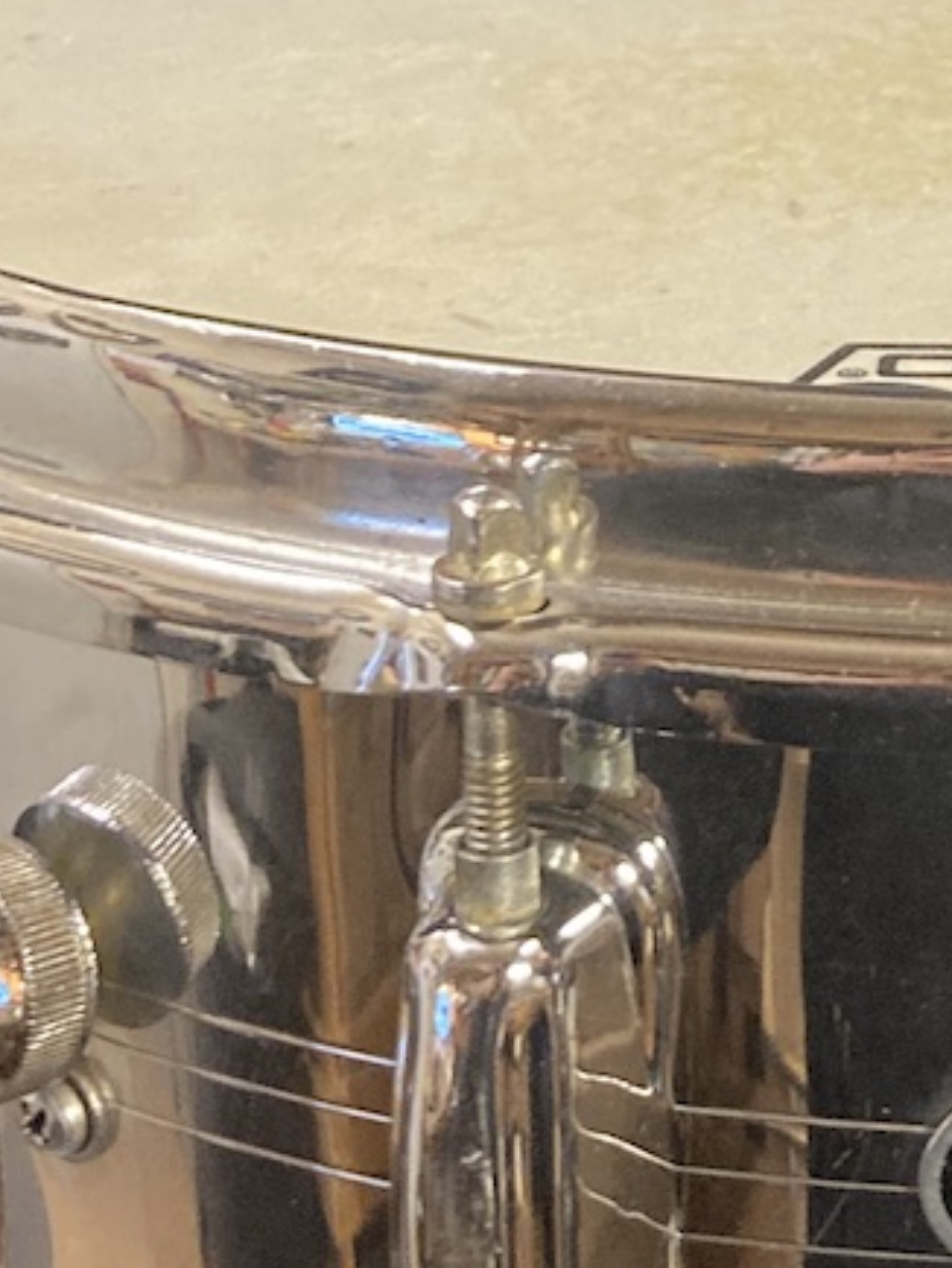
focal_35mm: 104
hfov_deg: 13.9
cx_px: 1098
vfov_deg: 18.7
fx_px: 3810
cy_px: 215
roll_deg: +0.7
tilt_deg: -16.7
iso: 320
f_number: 1.8
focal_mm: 3.99
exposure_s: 1/60
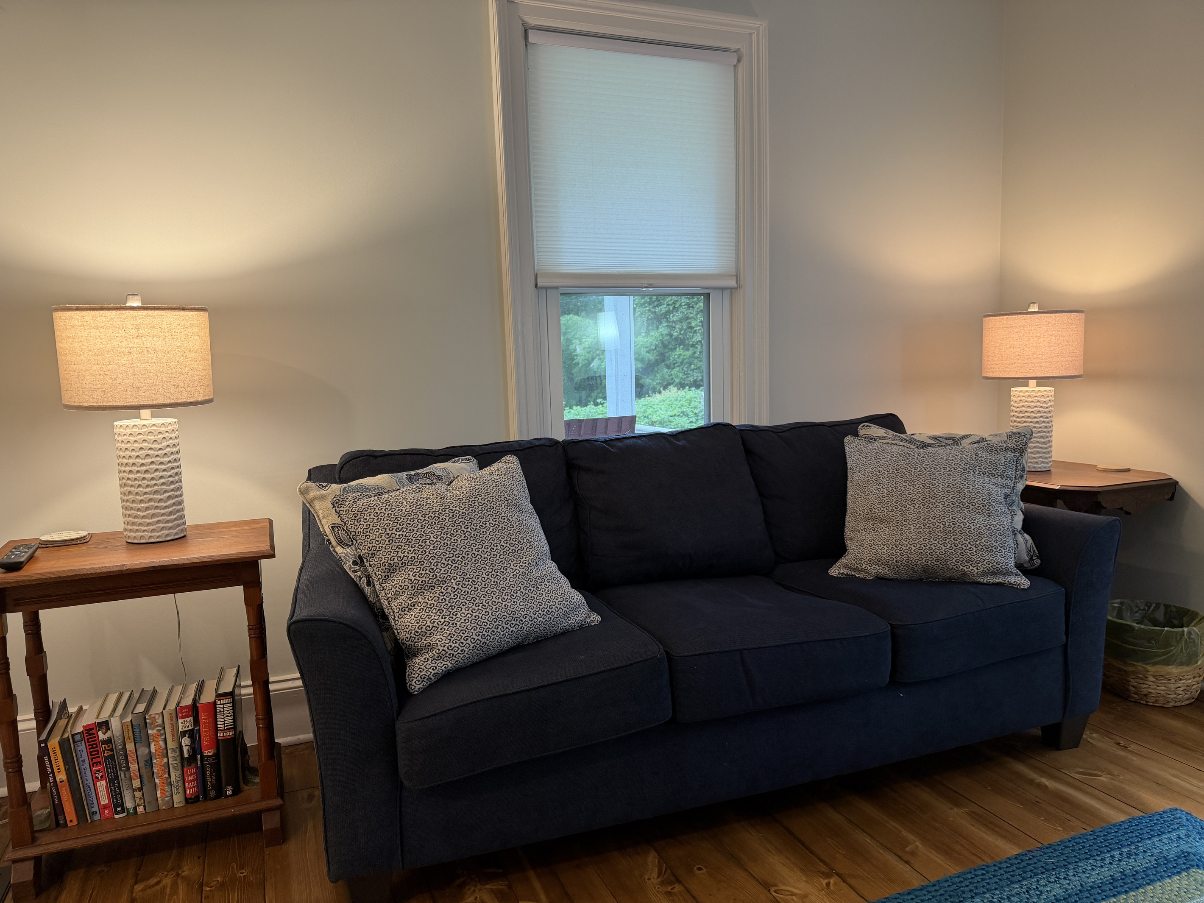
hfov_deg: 71.6
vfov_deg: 56.8
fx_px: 835
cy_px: 452
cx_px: 602
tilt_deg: -6.5
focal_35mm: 24
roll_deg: +2.3
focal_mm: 6.76
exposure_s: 1/60
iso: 200
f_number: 1.78
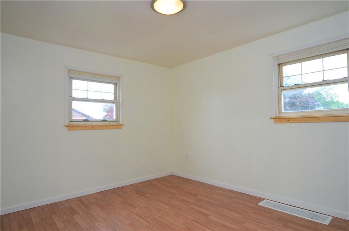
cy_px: 116
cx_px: 174
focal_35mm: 21
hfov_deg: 81.4
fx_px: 203
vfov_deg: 59.2
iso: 800
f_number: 6.3
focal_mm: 14
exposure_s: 1/320
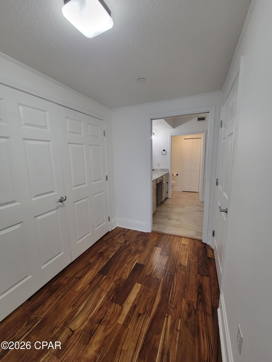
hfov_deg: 89.9
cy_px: 181
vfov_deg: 106.2
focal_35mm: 13
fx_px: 136
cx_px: 136
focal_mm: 2.2
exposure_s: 1/60
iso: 80
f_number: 2.2
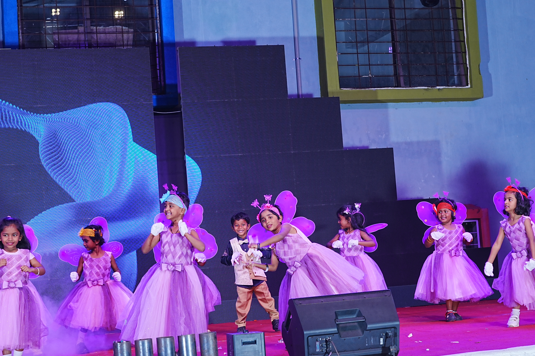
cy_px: 162
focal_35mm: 81
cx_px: 294
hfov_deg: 25.0
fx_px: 1204
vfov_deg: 16.9
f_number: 7.1
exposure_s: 1/160
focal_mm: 57
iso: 400
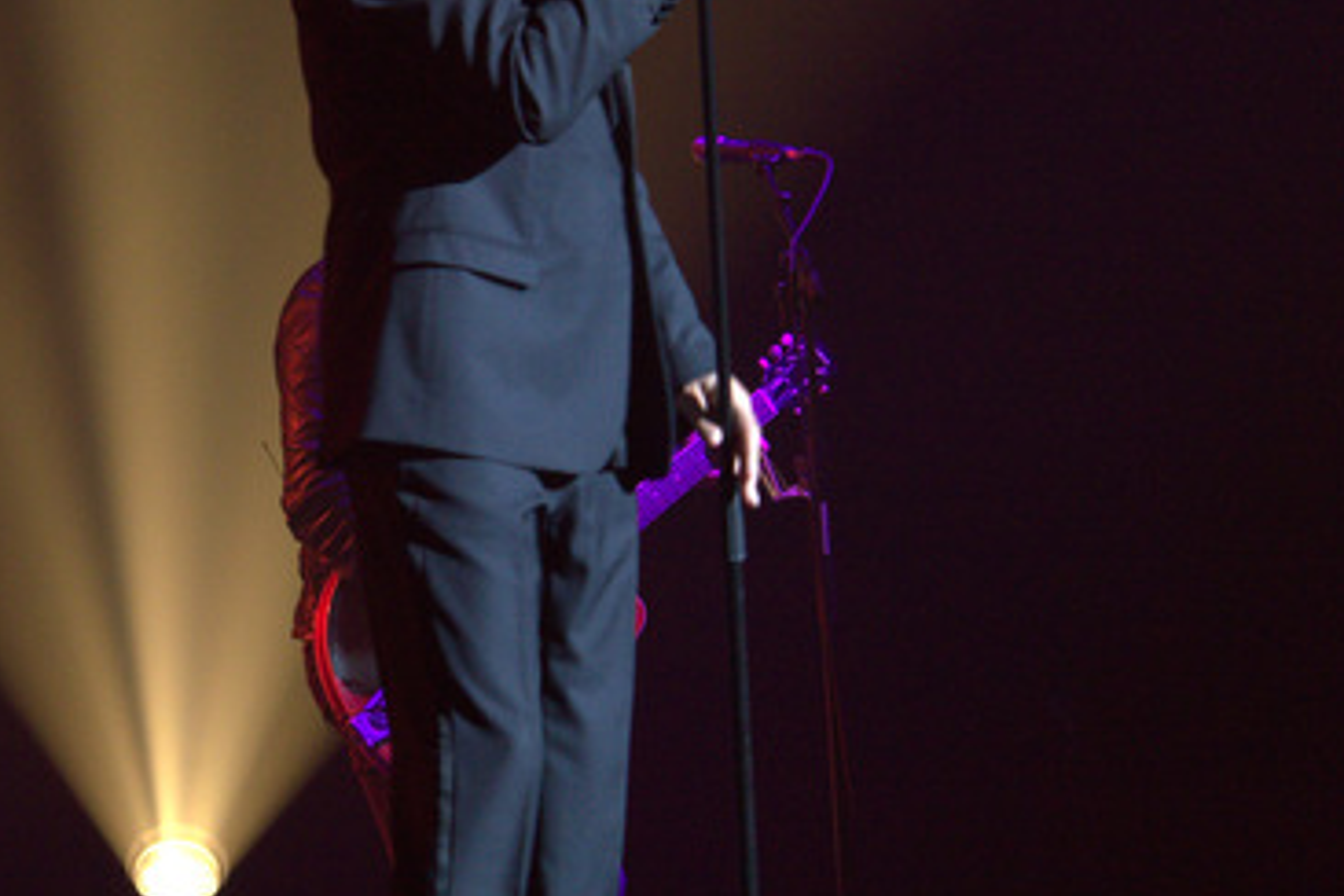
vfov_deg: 3.3
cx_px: 44
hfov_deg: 5.0
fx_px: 15417
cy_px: 319
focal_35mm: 413
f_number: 6.3
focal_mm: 140
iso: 400
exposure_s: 1/30
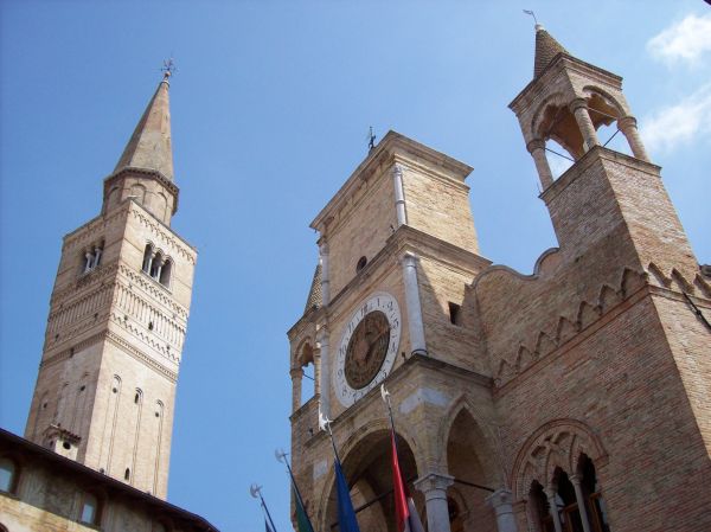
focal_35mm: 36
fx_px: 739
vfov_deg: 39.6
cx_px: 356
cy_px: 266
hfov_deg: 51.4
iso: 80
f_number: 4.8
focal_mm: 6
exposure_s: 1/596
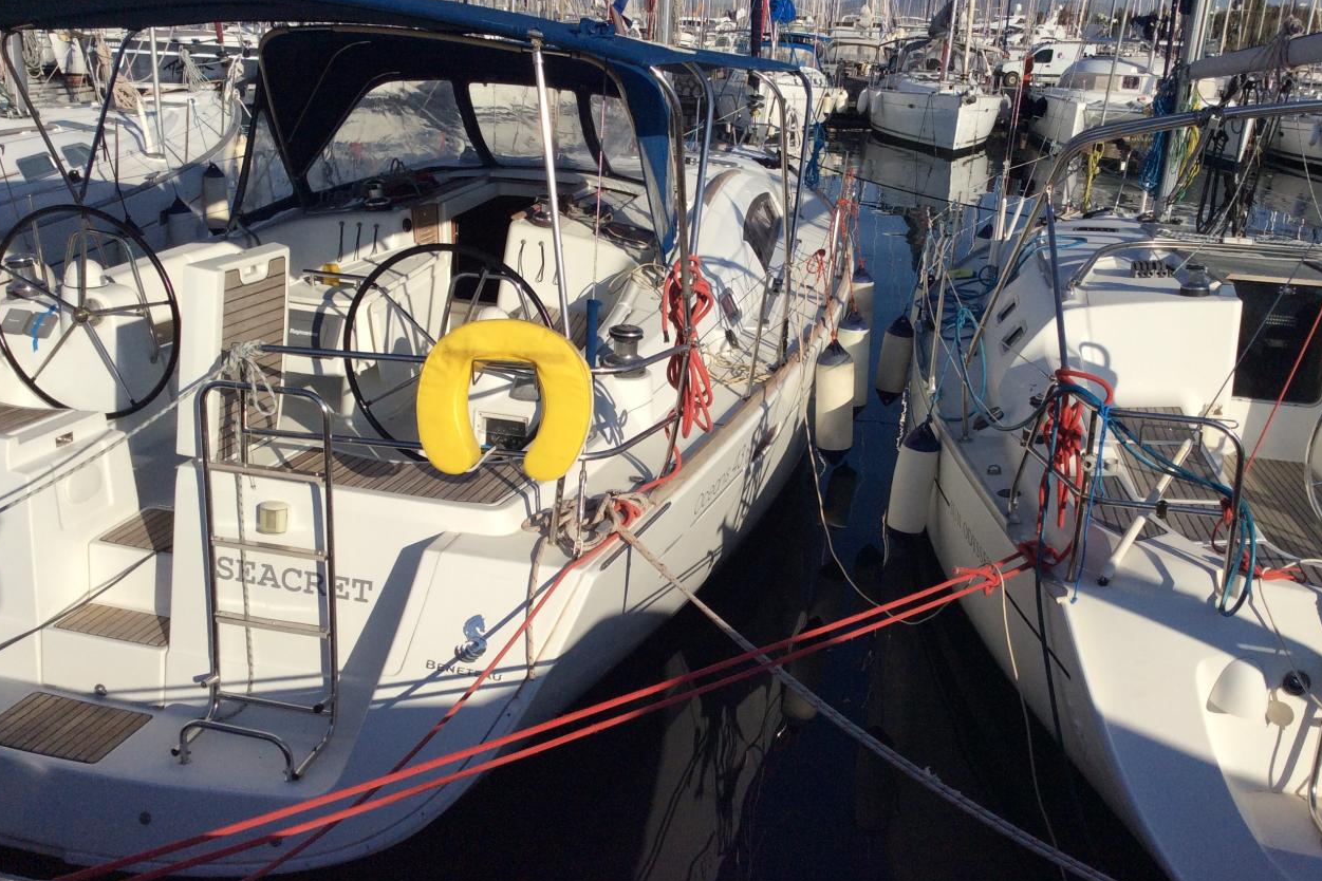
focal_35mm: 34
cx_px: 665
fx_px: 1248
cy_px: 411
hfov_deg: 55.8
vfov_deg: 38.9
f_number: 2.4
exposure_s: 1/3012
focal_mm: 3.3
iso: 32
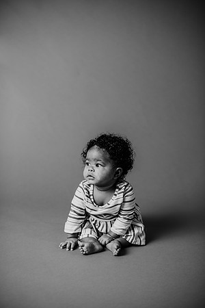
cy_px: 154
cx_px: 102
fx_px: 427
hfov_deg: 27.0
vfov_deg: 39.6
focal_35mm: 50
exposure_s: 1/160
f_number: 2.2
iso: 100
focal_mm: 50
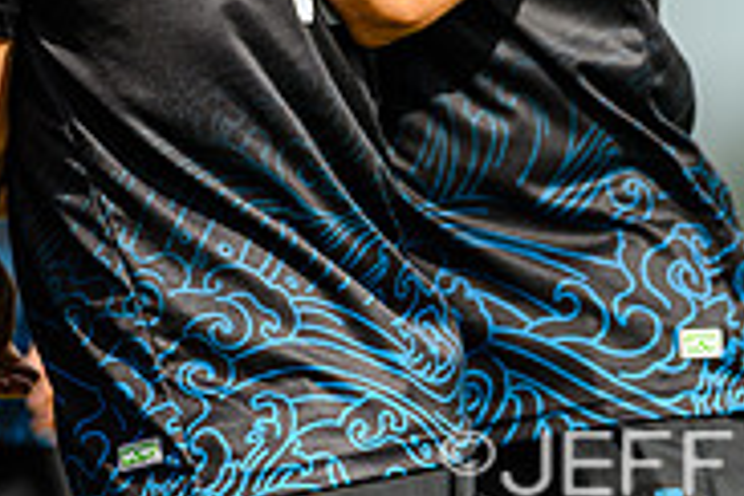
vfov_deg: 1.1
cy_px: -157
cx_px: 171
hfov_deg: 1.6
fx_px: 26141
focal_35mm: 1265
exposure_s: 1/2000
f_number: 3.2
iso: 125
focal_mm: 400
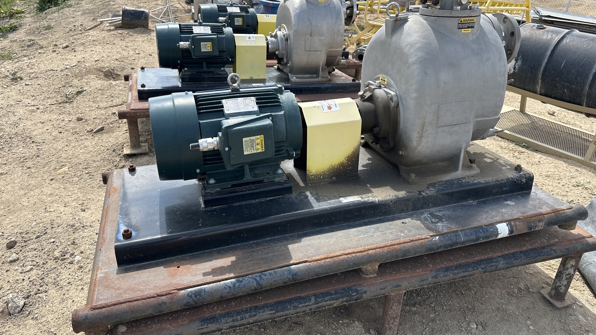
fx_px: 427
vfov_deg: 42.9
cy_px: 158
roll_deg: -5.2
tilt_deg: -22.8
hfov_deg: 69.9
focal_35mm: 27
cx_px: 300
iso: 80
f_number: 1.78
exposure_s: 1/1721
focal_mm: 6.86
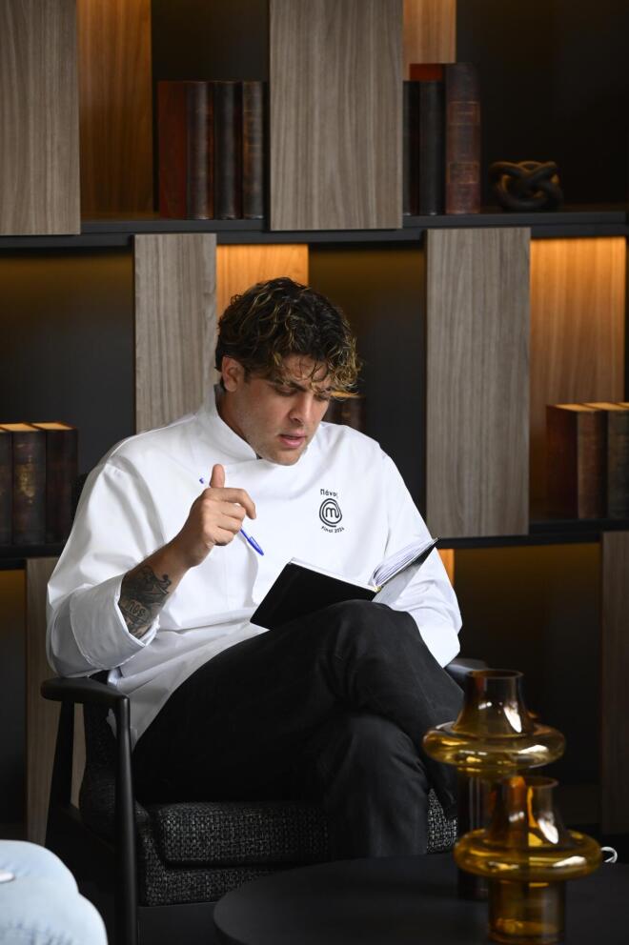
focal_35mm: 155
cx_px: 314
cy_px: 472
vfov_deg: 13.3
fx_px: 4068
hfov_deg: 8.8
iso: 2000
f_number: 4.5
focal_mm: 155
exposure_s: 1/200
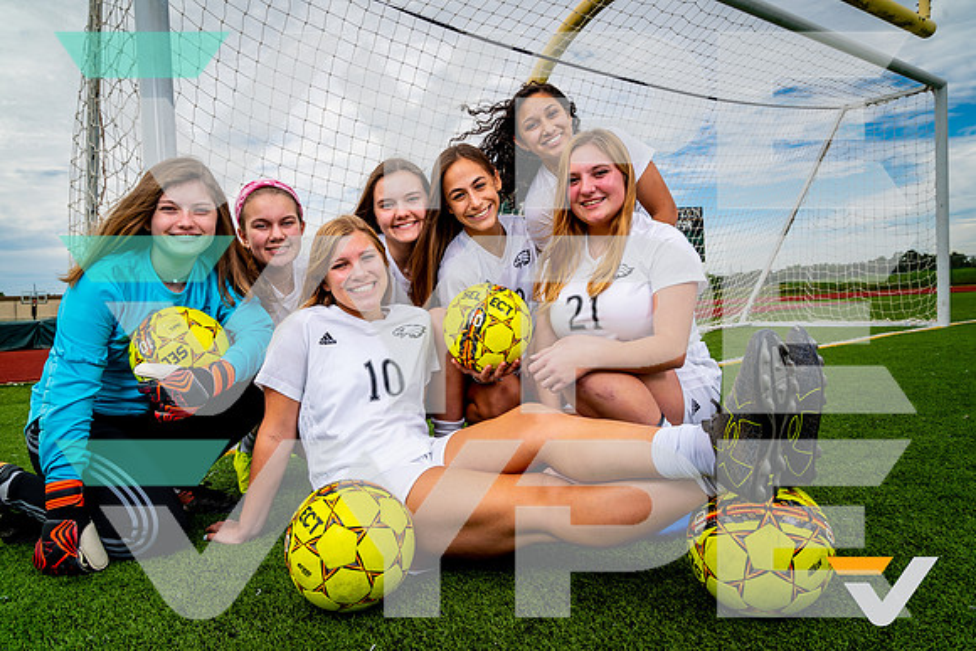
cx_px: 488
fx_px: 657
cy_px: 326
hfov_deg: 73.2
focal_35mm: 24
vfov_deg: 52.8
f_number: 9.5
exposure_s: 1/125
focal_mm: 24
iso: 100
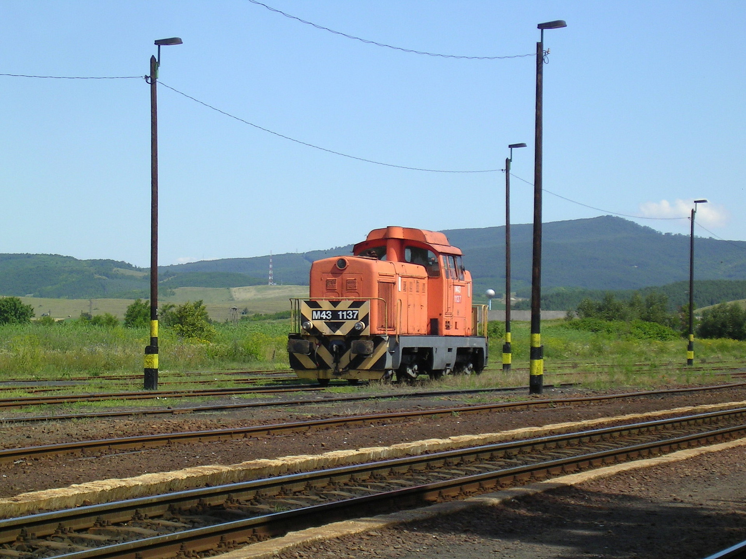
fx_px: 2327
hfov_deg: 18.2
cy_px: 280
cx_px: 373
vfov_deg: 13.7
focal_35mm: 108
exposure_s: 1/347
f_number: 4.9
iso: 50
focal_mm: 16.8
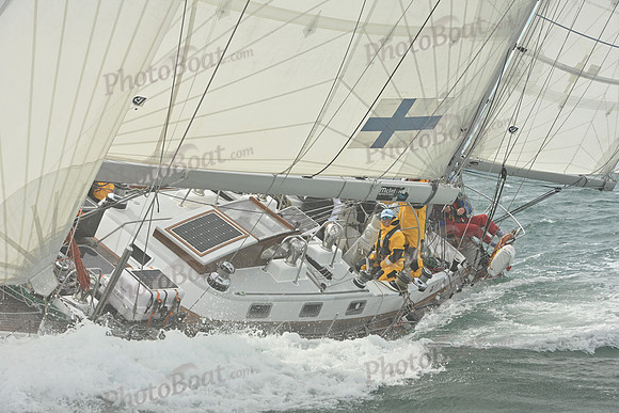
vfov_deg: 12.2
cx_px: 310
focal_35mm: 112
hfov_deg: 18.3
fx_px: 1926
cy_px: 206
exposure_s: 1/1250
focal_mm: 112
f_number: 11
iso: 320
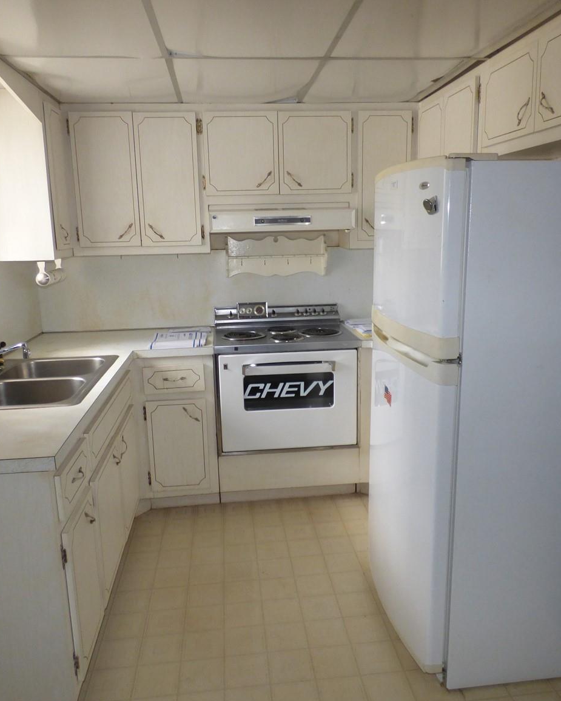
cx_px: 284
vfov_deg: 64.1
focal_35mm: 27
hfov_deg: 53.2
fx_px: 561
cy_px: 353
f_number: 2.8
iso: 250
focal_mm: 3.58
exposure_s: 1/60
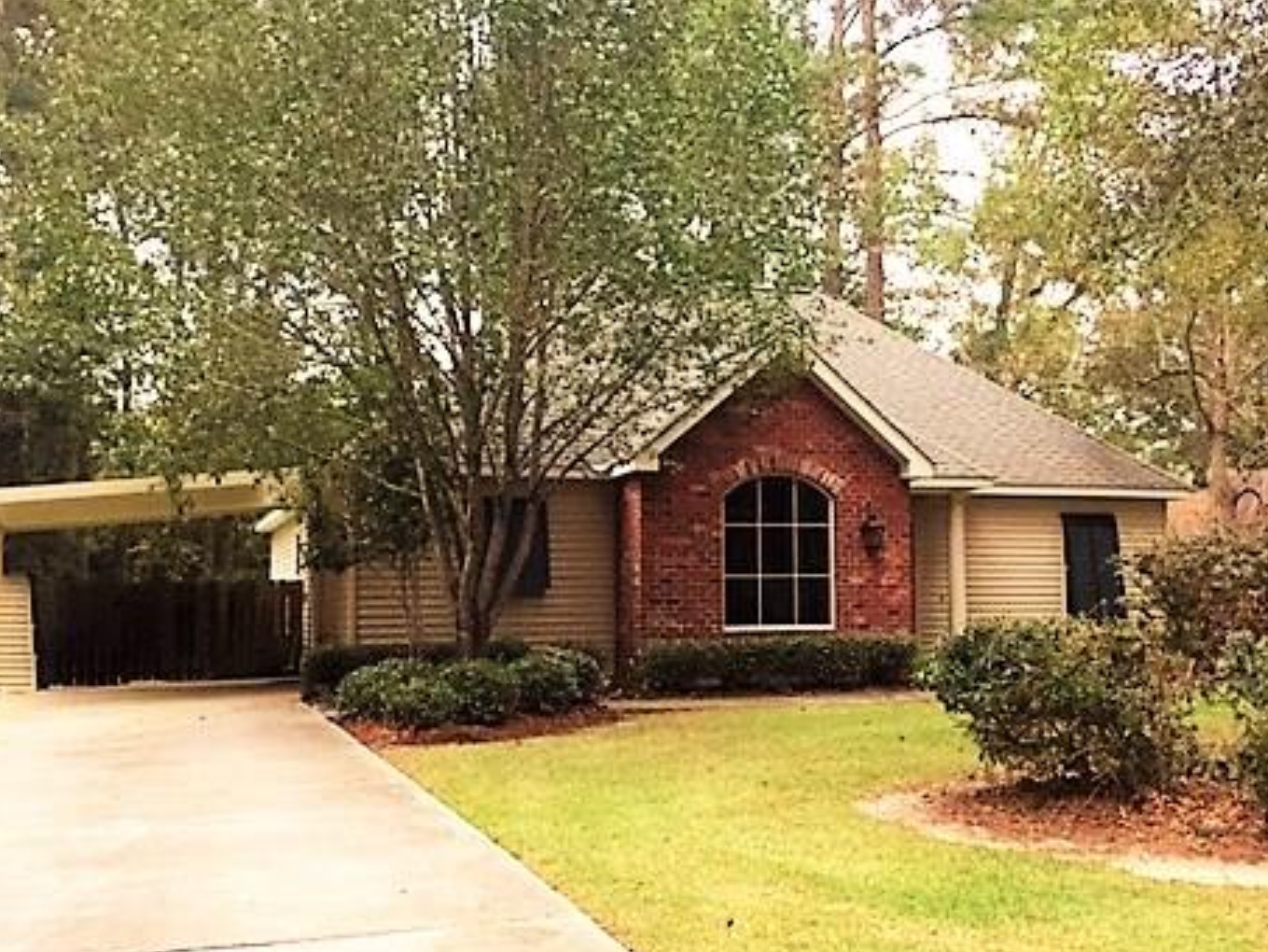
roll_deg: +0.0
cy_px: 490
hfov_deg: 45.6
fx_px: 1502
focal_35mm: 41
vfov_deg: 35.1
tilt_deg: +4.0
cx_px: 747
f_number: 2.2
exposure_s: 1/30
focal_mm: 4.15
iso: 40
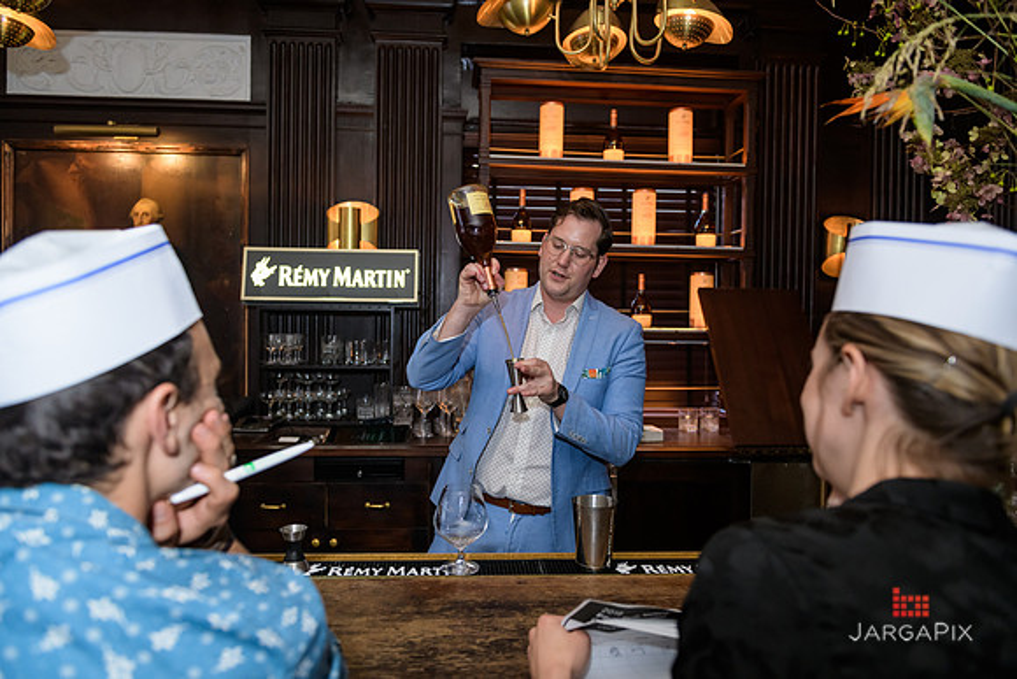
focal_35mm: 24
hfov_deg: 73.7
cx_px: 508
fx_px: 678
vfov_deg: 53.2
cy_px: 340
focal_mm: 24
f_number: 3.2
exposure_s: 1/125
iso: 1000
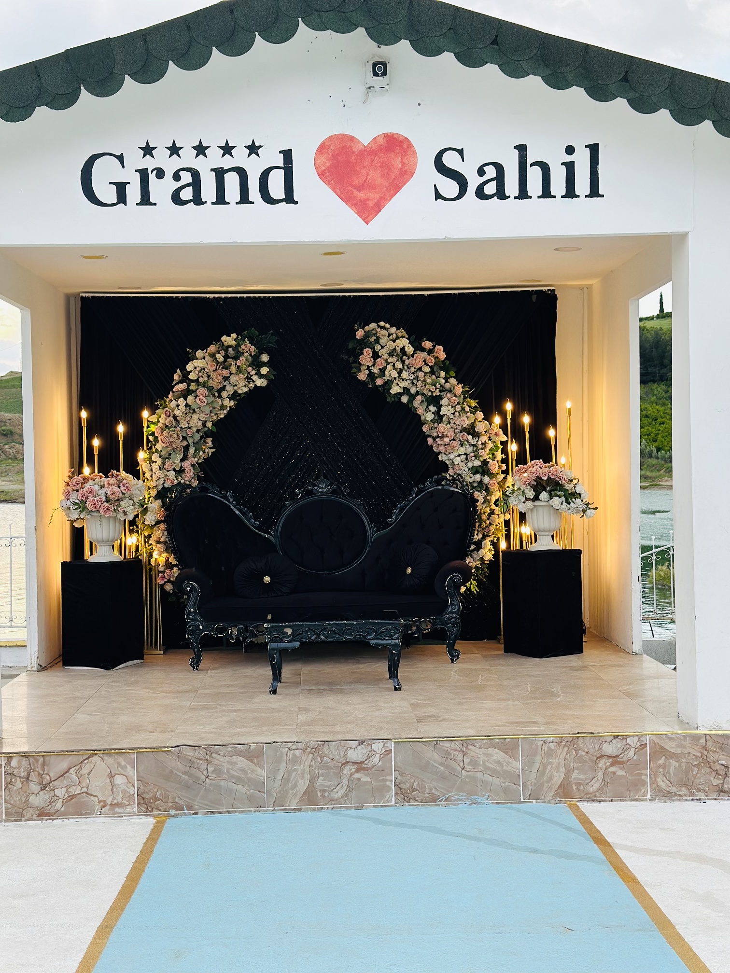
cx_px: 365
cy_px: 486
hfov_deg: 30.3
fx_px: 1350
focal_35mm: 48
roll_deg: +0.0
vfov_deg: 39.7
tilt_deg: -0.9
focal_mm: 6.86
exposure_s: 1/336
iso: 80
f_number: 1.78
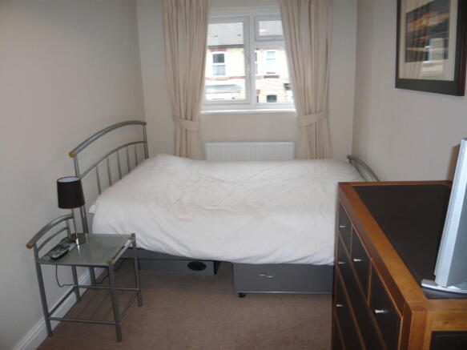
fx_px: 378
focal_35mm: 28
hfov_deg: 63.5
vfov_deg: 49.7
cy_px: 175
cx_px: 234
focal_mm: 4.6
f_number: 2.8
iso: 100
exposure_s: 1/30
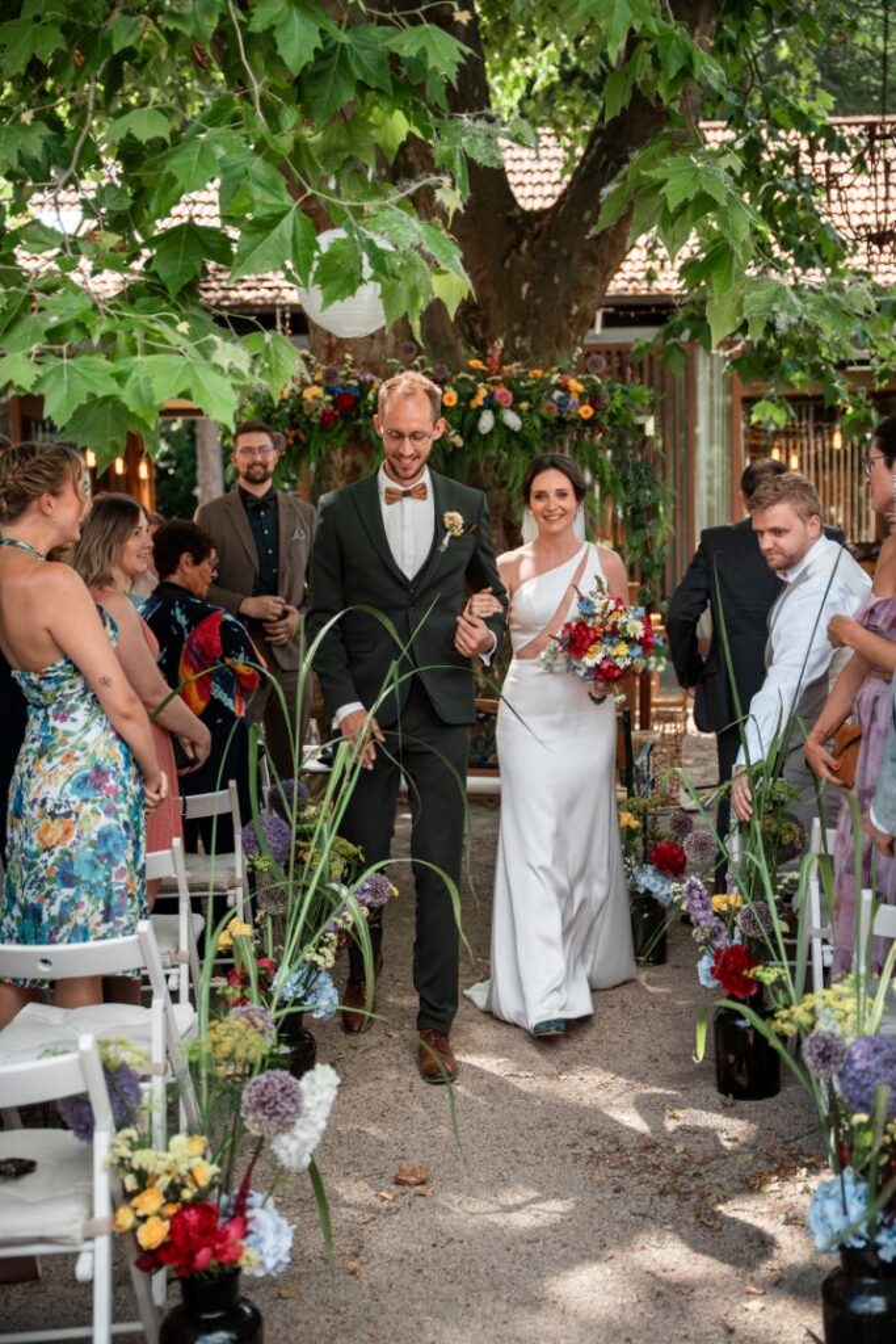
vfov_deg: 41.7
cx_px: 448
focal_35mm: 47
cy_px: 672
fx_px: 1761
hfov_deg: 28.5
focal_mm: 47.2
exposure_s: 1/1000
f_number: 2.8
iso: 200
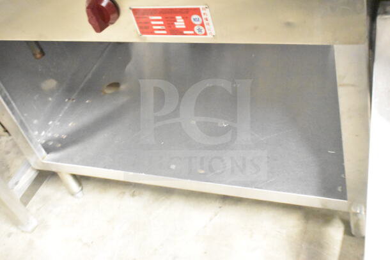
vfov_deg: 28.1
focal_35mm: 48
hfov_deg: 41.1
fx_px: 520
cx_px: 195
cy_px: 130
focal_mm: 32
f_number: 4.5
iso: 25600
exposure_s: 1/25
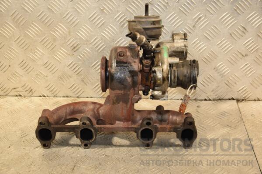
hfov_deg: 33.4
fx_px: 437
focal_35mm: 60
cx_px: 131
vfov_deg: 22.6
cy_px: 87
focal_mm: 40
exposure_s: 1/160
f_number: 4.8
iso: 800
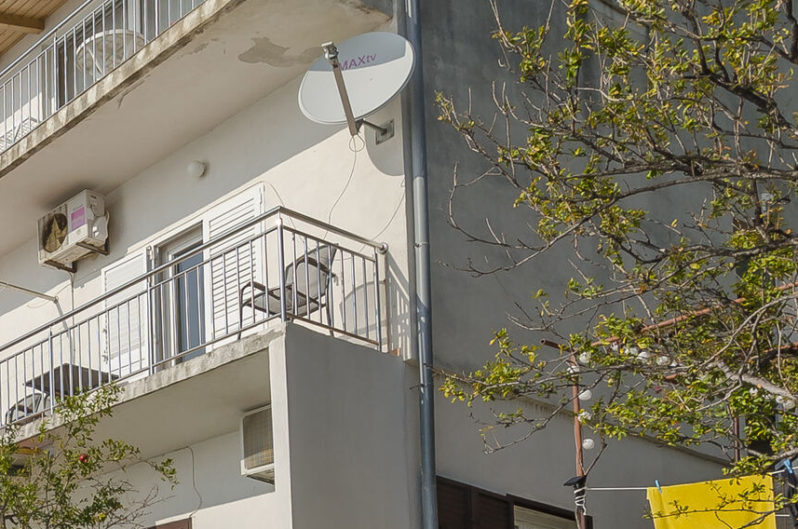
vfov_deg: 25.0
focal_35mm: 49
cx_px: -196
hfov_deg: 32.3
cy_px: 620
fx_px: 1084
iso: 100
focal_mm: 10
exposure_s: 1/640
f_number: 9
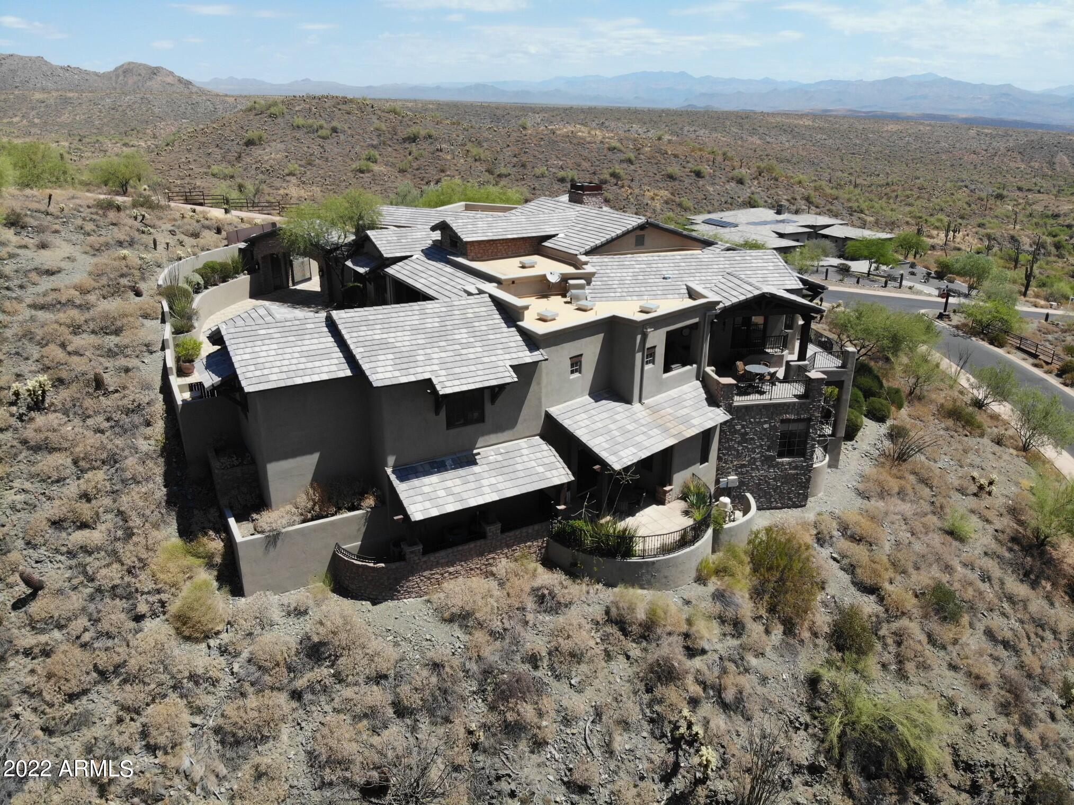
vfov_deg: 56.8
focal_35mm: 24
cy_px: 402
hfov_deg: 71.6
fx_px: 744
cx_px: 537
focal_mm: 4.5
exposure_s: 1/991
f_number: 2.8
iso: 100
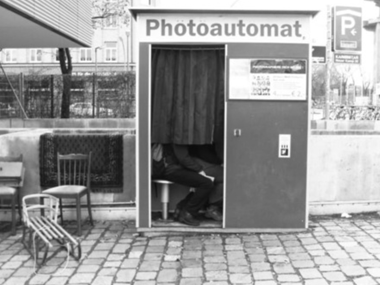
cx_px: 202
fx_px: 461
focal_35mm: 42
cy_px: 144
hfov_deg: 44.8
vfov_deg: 34.3
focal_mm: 6.2
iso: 160
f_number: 2.8
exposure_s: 1/40
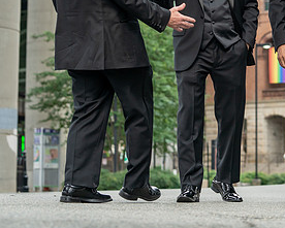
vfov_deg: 10.5
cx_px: 263
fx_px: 1232
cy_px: 30
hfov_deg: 13.1
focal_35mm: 146
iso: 400
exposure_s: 1/250
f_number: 4
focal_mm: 72
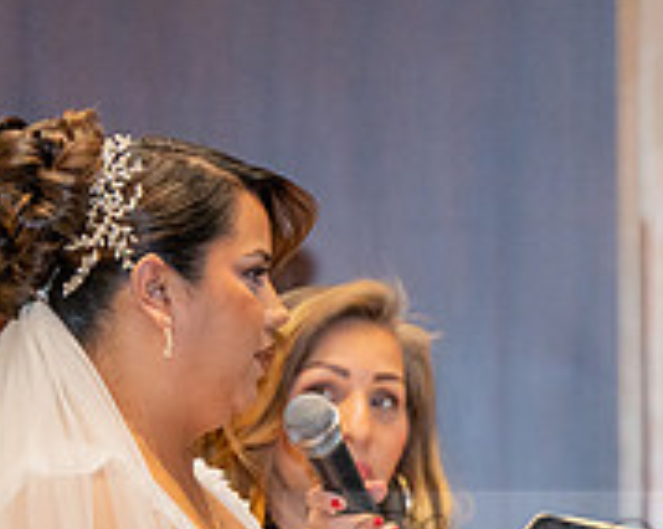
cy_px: 579
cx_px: 607
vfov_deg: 2.7
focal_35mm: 567
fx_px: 11114
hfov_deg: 3.4
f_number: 3.2
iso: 1250
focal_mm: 185
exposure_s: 1/160
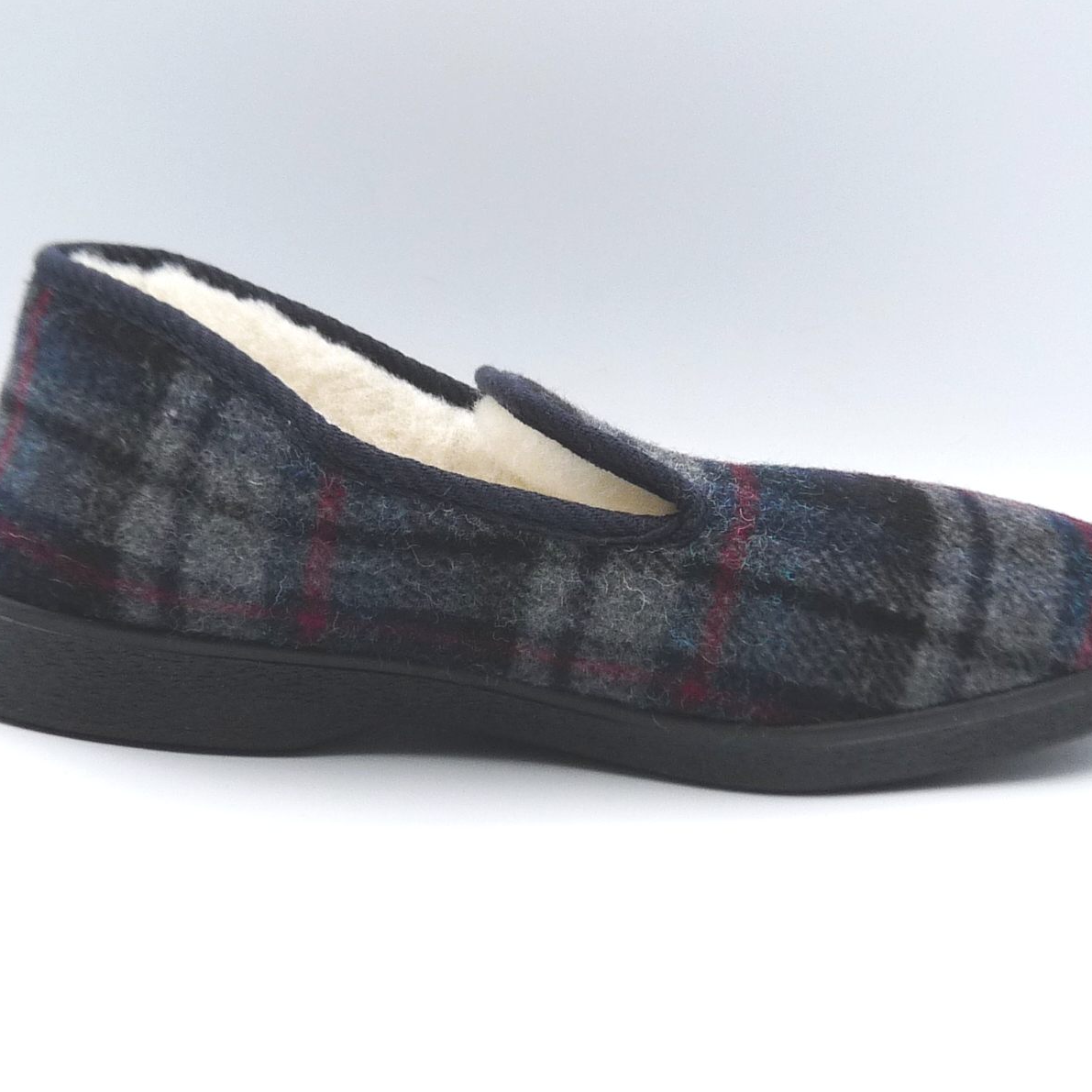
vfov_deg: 30.0
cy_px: 547
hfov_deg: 30.0
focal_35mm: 57
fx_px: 2034
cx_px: 590
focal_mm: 4.8
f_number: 4
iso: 100
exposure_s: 1/200
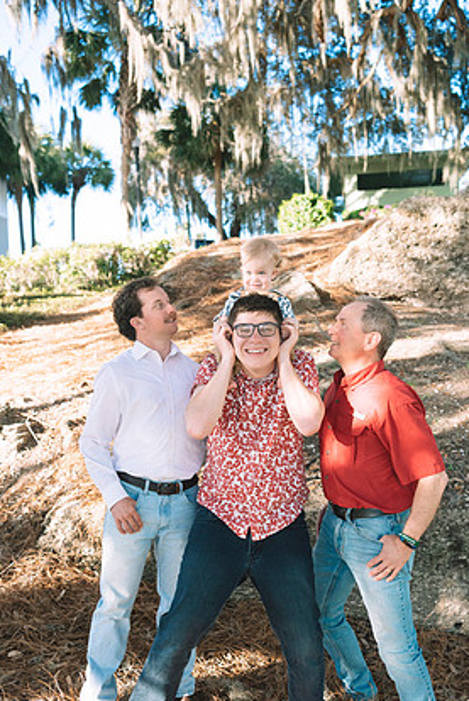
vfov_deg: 51.8
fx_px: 721
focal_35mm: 37
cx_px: 246
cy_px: 371
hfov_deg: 36.0
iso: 1250
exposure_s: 1/1600
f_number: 3.5
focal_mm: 34
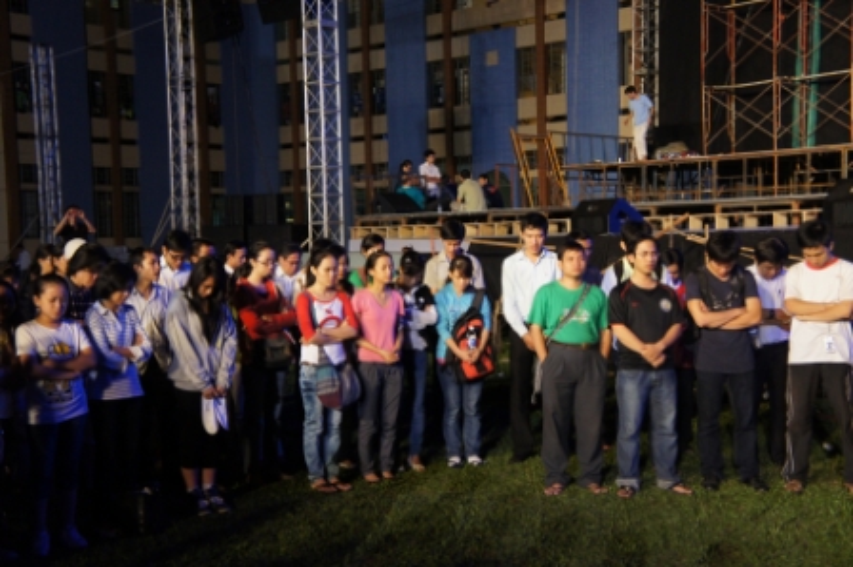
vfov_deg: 26.4
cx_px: 426
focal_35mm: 51
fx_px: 1207
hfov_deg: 38.9
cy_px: 284
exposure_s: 1/60
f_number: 4.5
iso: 1600
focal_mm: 34
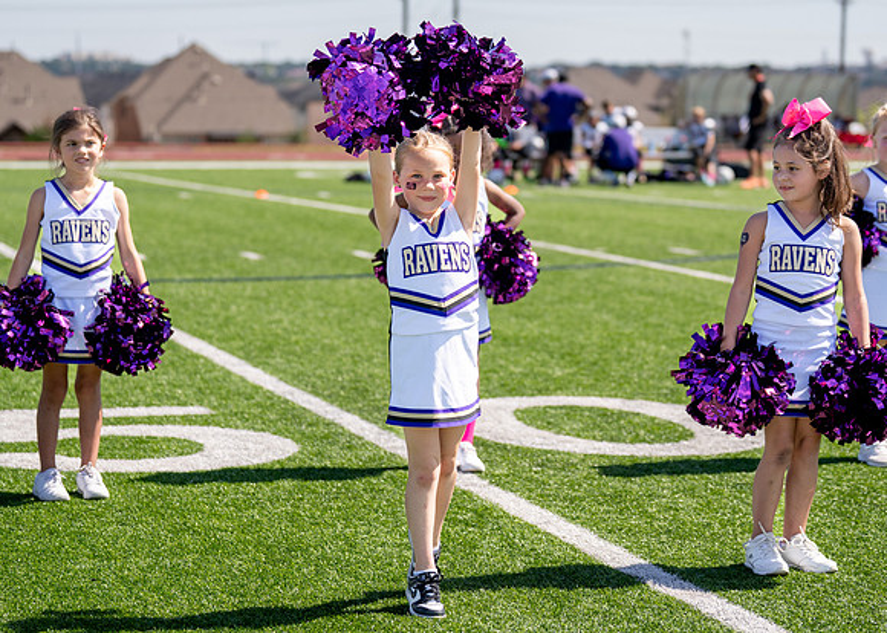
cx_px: 459
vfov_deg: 14.0
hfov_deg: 19.6
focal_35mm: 102
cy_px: 250
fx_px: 2568
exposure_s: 1/2500
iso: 200
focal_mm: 74
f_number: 2.8
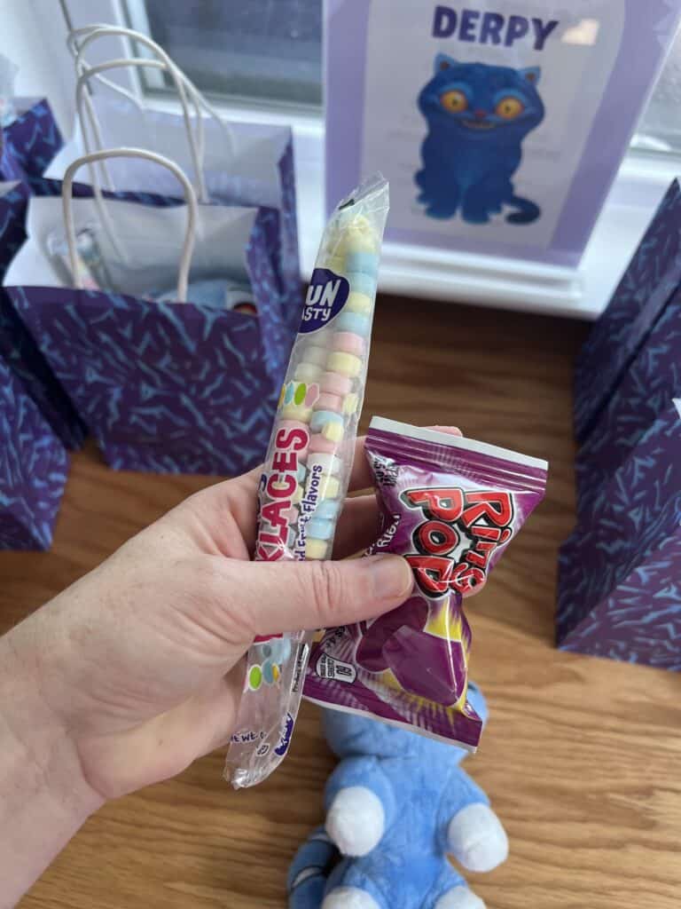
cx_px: 340
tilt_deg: -60.2
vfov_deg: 67.3
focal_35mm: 26
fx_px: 682
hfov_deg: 53.1
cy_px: 454
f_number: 1.5
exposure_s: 1/121
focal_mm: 5.7
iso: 80
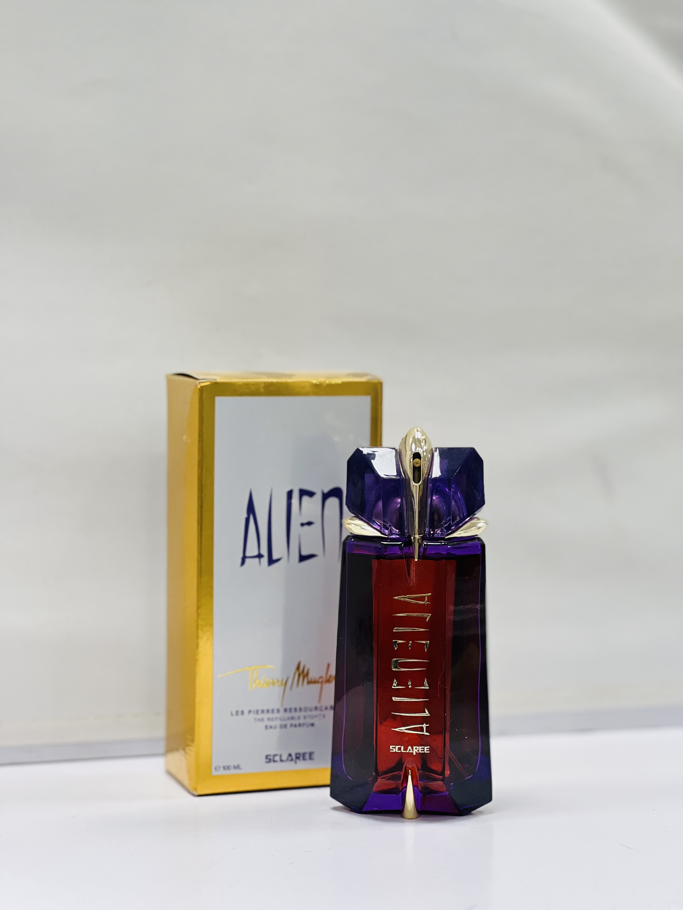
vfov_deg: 25.3
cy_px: 455
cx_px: 342
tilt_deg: -2.6
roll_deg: -0.9
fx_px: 2026
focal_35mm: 77
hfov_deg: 19.1
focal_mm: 9
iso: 160
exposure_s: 1/100
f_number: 2.8
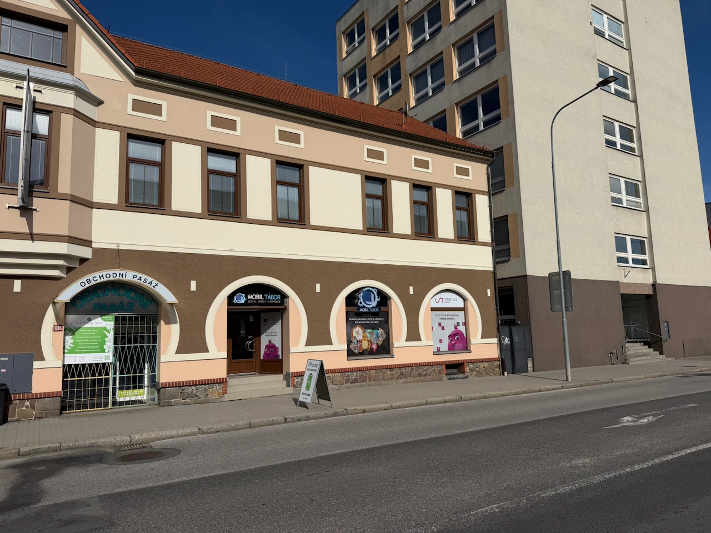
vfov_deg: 56.8
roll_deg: +2.3
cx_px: 356
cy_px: 266
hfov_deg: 71.6
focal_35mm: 24
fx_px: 493
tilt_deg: +9.0
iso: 80
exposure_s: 1/11905
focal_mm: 6.76
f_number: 1.78
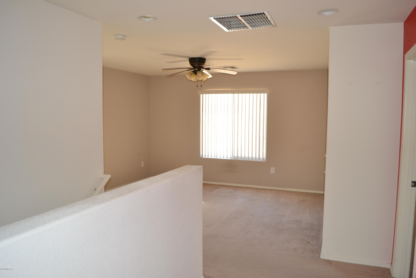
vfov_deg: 47.9
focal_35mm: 27
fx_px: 312
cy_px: 139
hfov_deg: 67.4
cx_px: 208
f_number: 4
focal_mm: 18
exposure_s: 1/80
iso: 400
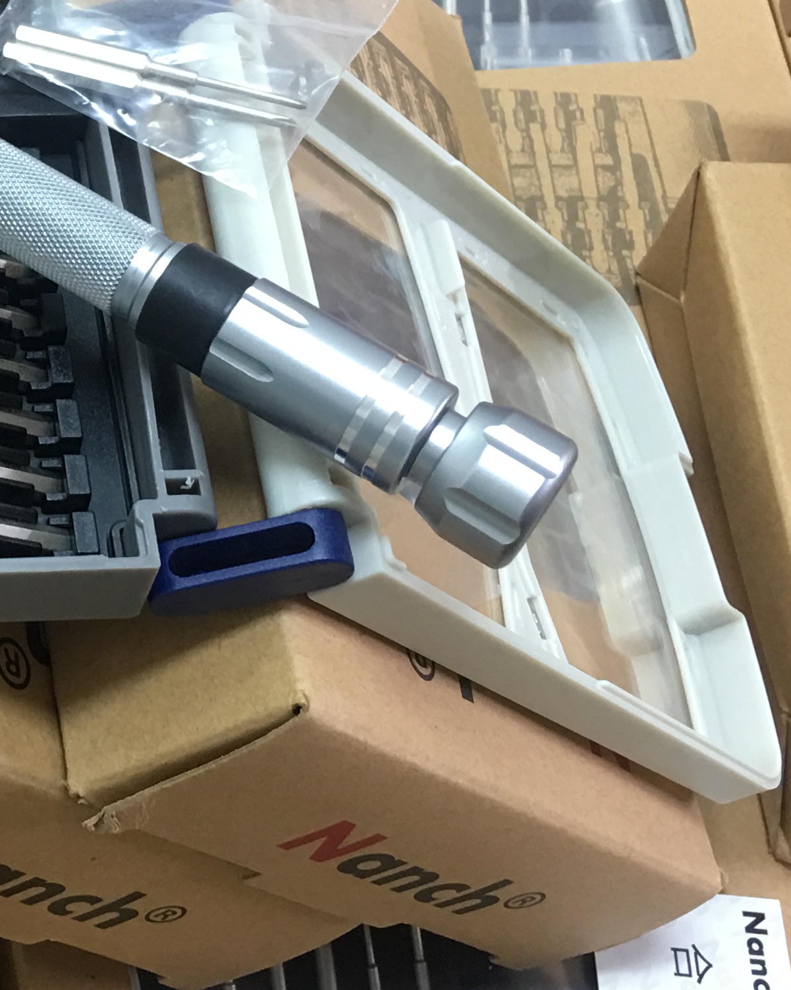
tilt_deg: -55.9
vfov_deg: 24.9
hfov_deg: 19.0
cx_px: -163
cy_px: 314
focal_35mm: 76
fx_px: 2225
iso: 64
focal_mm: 4.15
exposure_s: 1/17
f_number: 2.2
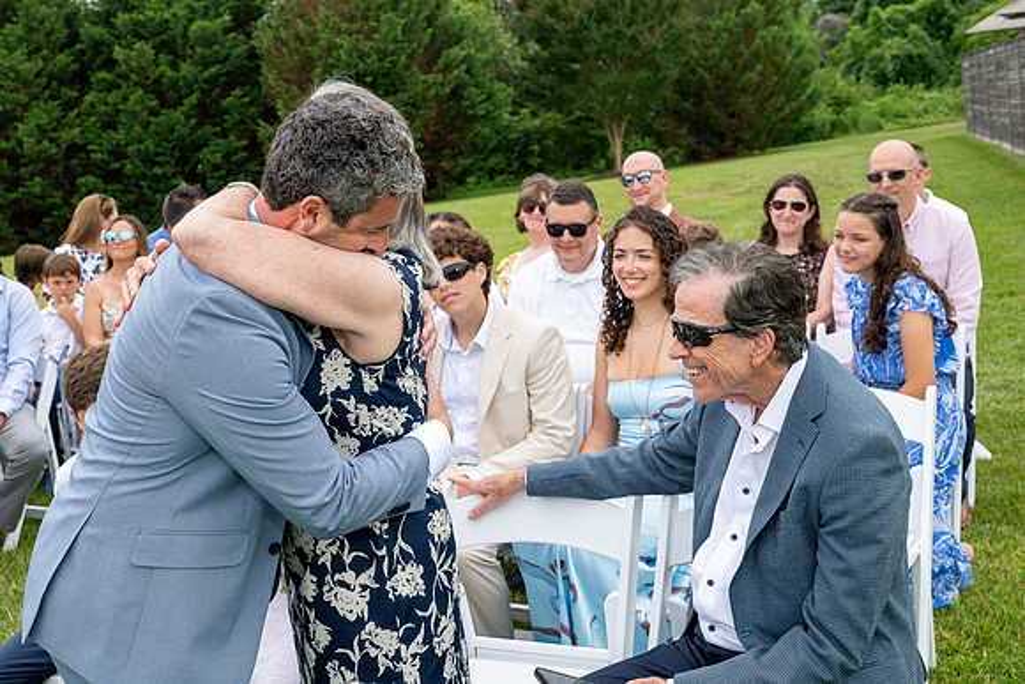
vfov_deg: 28.5
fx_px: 1343
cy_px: 271
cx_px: 420
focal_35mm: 47
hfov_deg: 41.6
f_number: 7.1
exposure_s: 1/250
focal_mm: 39
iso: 160
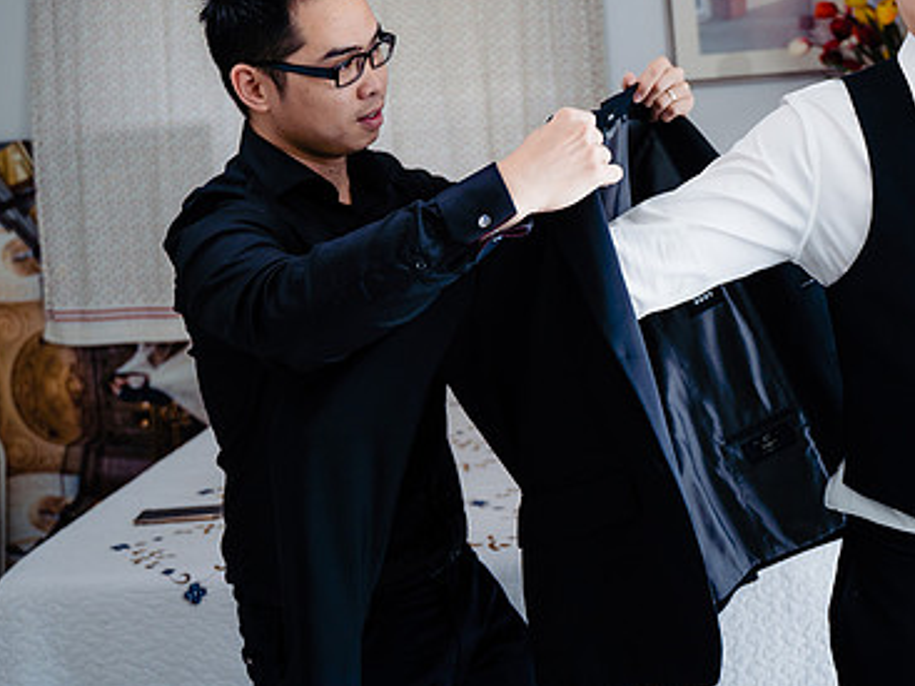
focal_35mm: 49
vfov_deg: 29.3
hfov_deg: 38.3
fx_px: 1295
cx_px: 635
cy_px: 184
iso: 125
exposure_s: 1/160
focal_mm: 28
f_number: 2.8
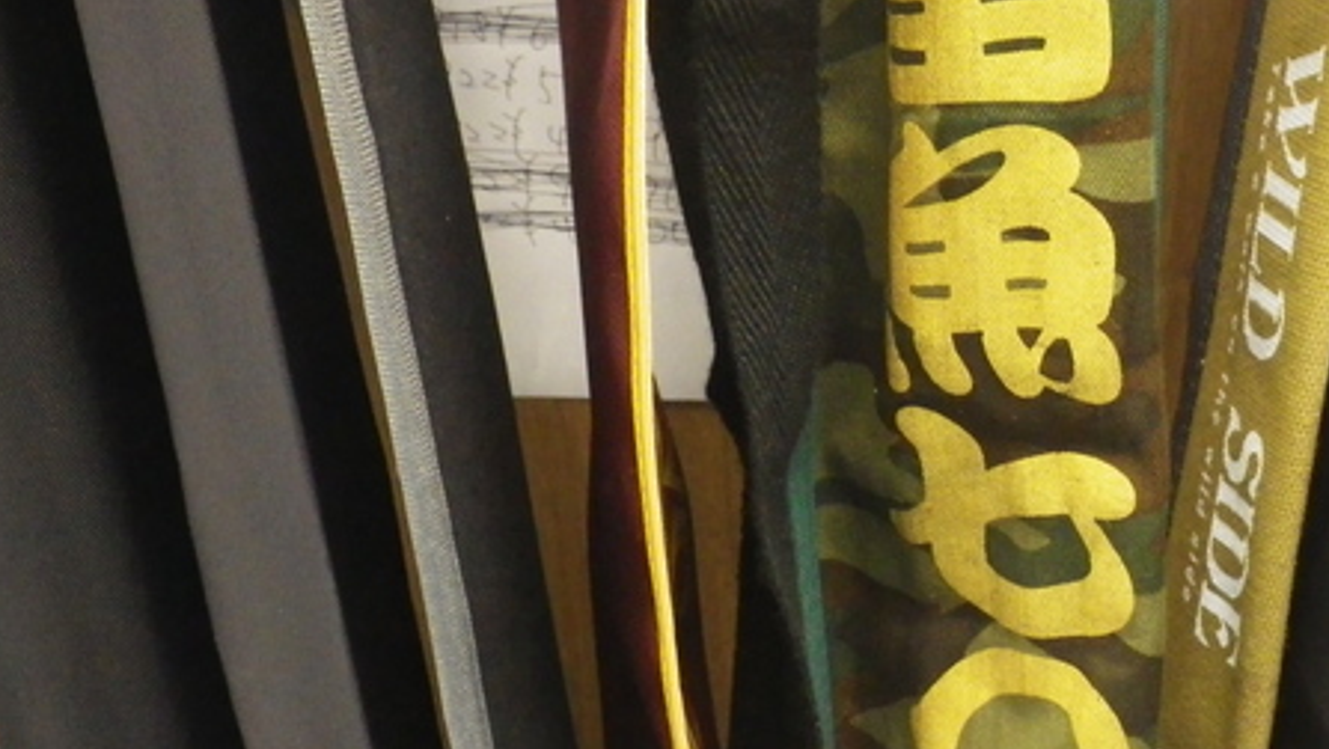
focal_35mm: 53
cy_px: 419
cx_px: 942
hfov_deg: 38.5
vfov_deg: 22.7
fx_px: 1869
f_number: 3.8
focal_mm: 6.1
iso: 800
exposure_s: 1/30
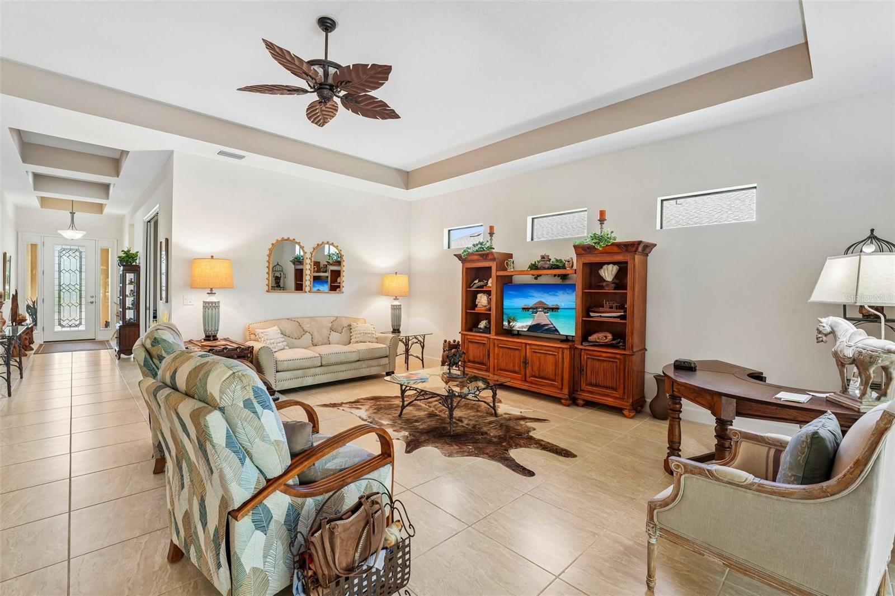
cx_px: 448
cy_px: 298
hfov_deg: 99.3
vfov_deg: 76.2
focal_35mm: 15
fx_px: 380
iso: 100
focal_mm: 15.3
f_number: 11
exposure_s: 1/1.67
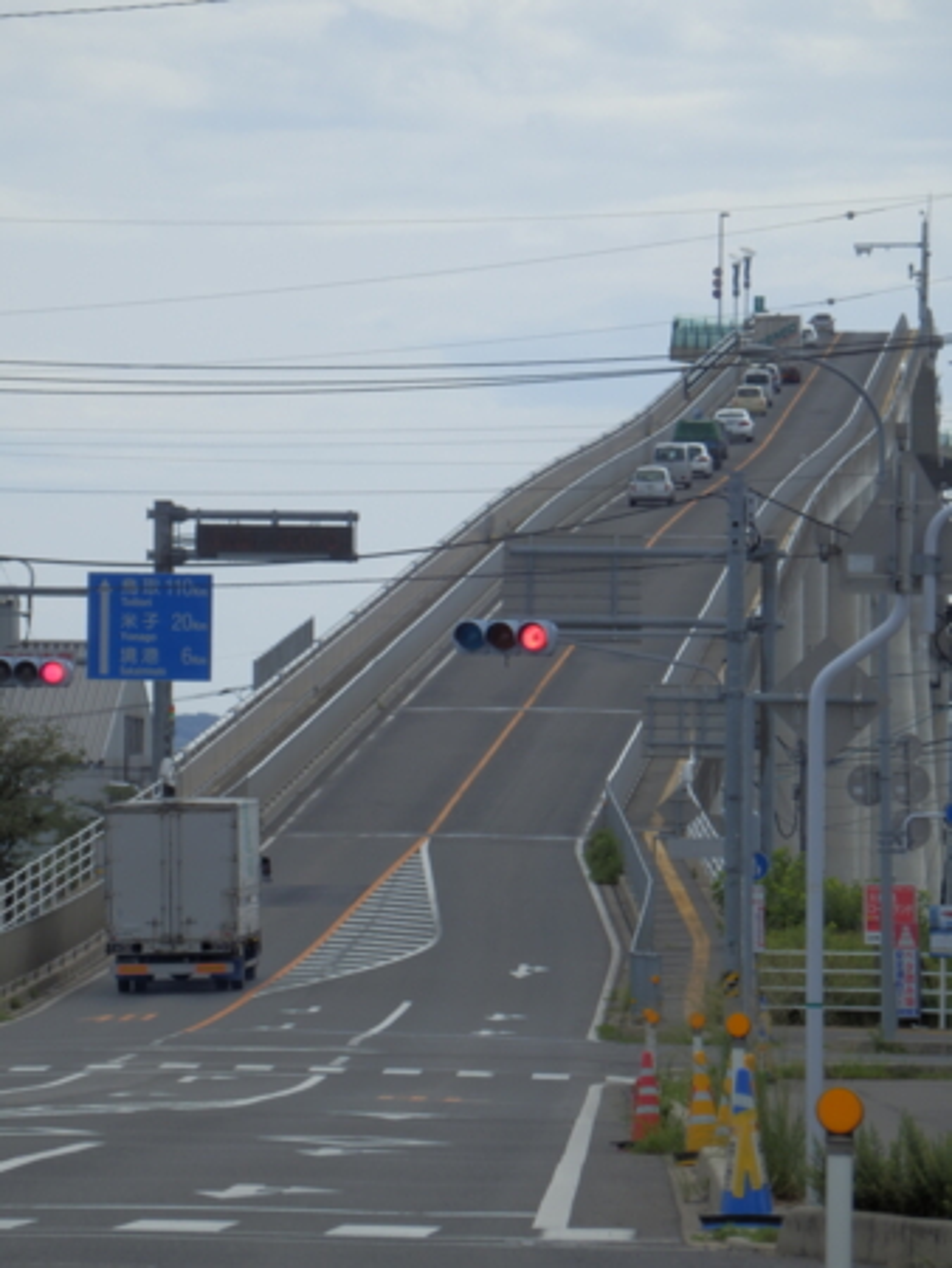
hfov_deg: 4.1
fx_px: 13372
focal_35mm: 365
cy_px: 634
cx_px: 476
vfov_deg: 5.4
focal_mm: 65.2
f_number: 6.8
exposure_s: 1/400
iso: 80
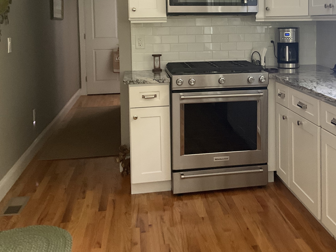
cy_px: 52
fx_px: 447
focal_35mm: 46
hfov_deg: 40.7
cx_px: 226
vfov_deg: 30.8
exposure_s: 1/60
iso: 125
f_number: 1.8
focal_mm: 3
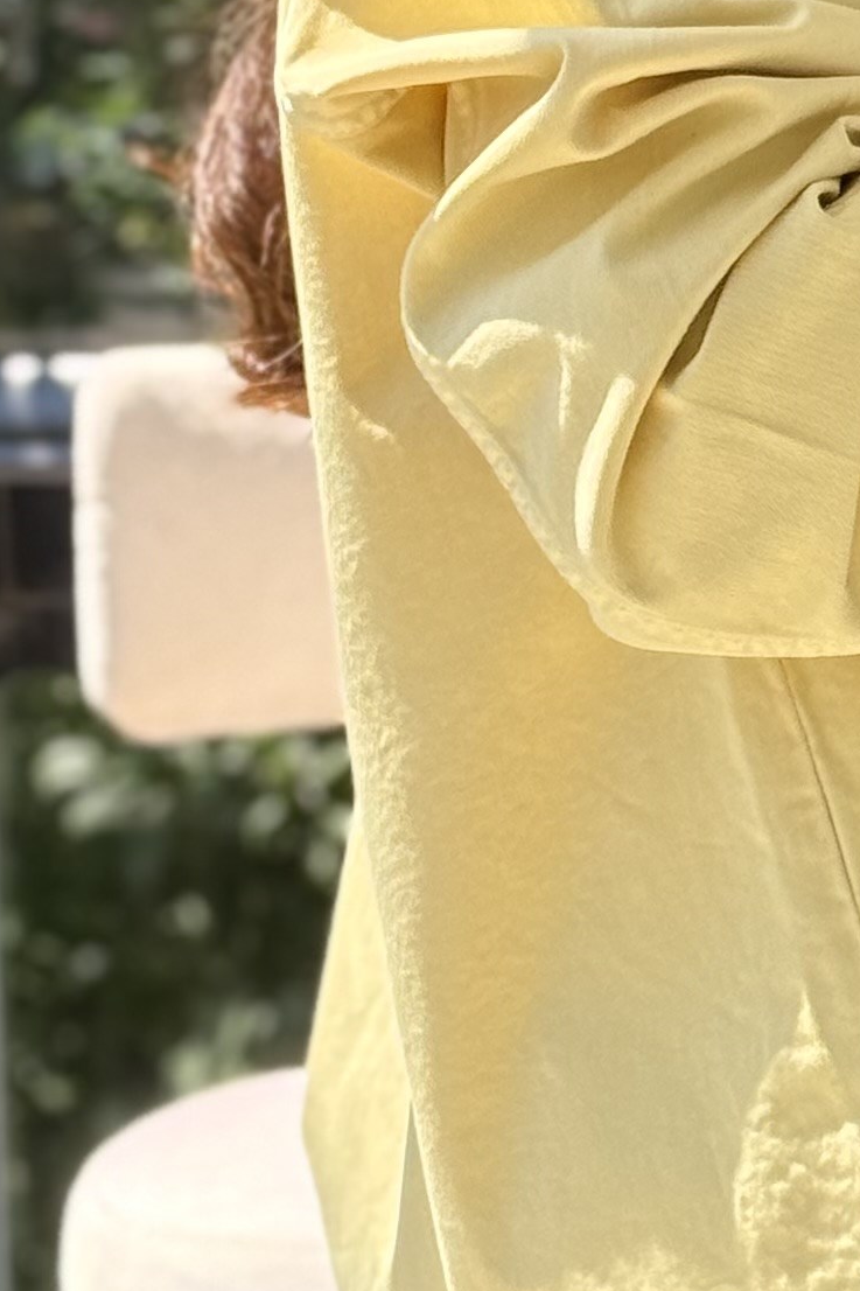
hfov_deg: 7.5
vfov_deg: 11.3
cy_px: 268
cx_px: 1030
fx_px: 6523
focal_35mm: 182
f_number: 1.78
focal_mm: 6.76
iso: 80
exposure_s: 1/442
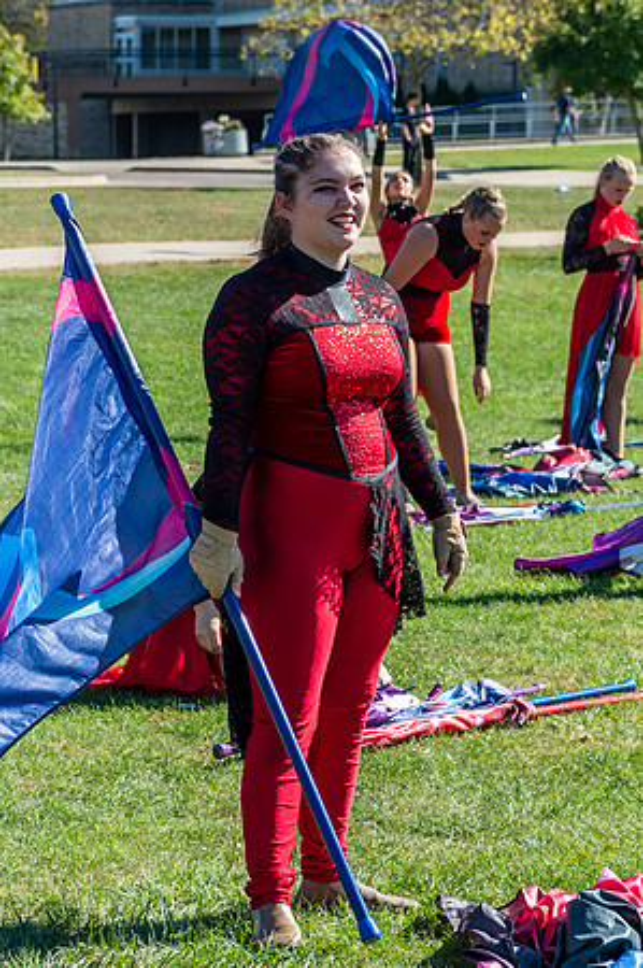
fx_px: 3697
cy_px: 334
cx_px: 285
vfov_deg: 14.9
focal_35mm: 138
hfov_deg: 9.9
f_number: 5.6
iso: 320
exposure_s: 1/1250
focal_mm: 70
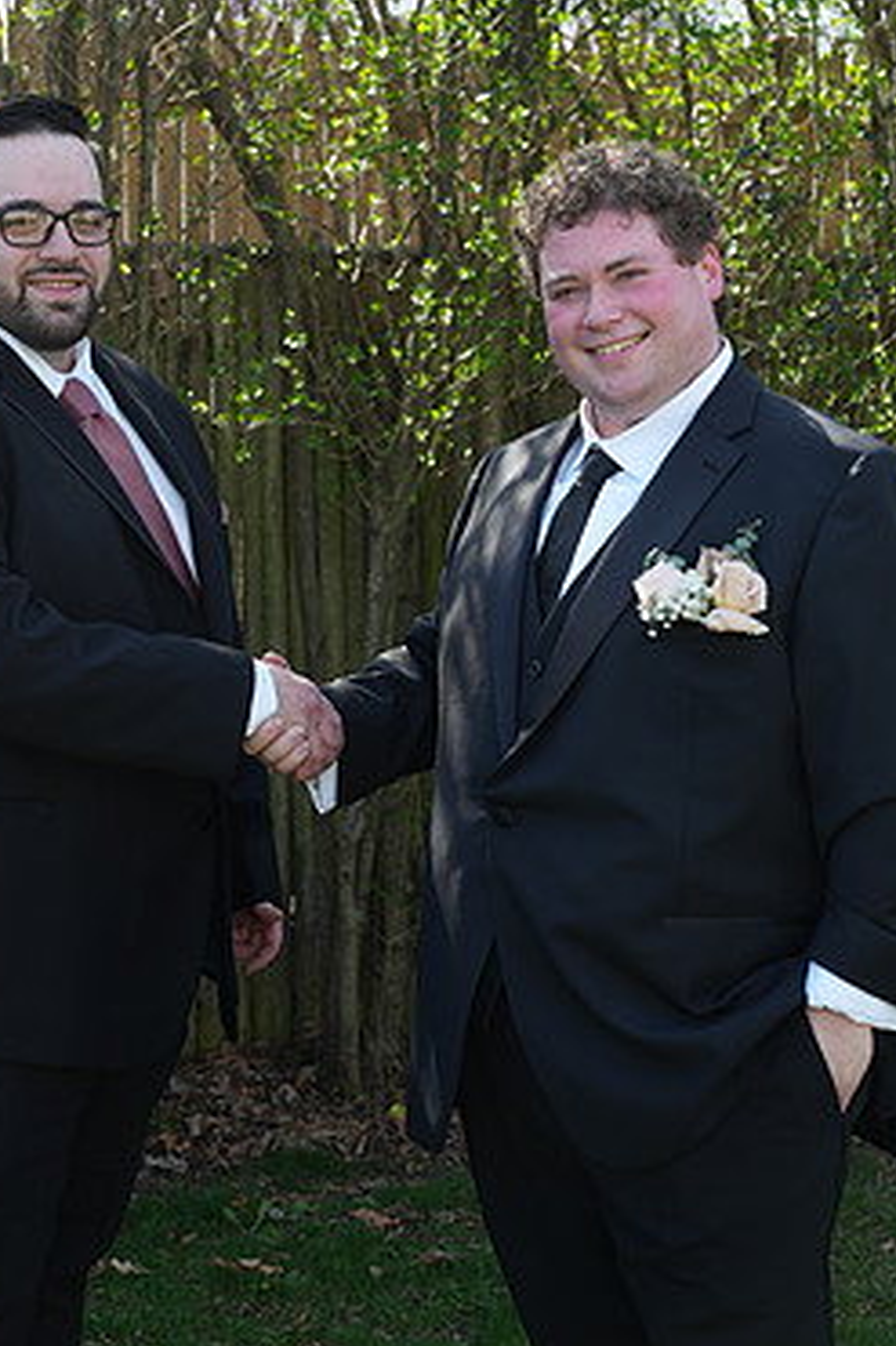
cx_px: 357
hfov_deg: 18.9
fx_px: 2690
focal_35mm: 72
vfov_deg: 28.1
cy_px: 606
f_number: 4
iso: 100
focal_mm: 46
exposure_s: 1/200
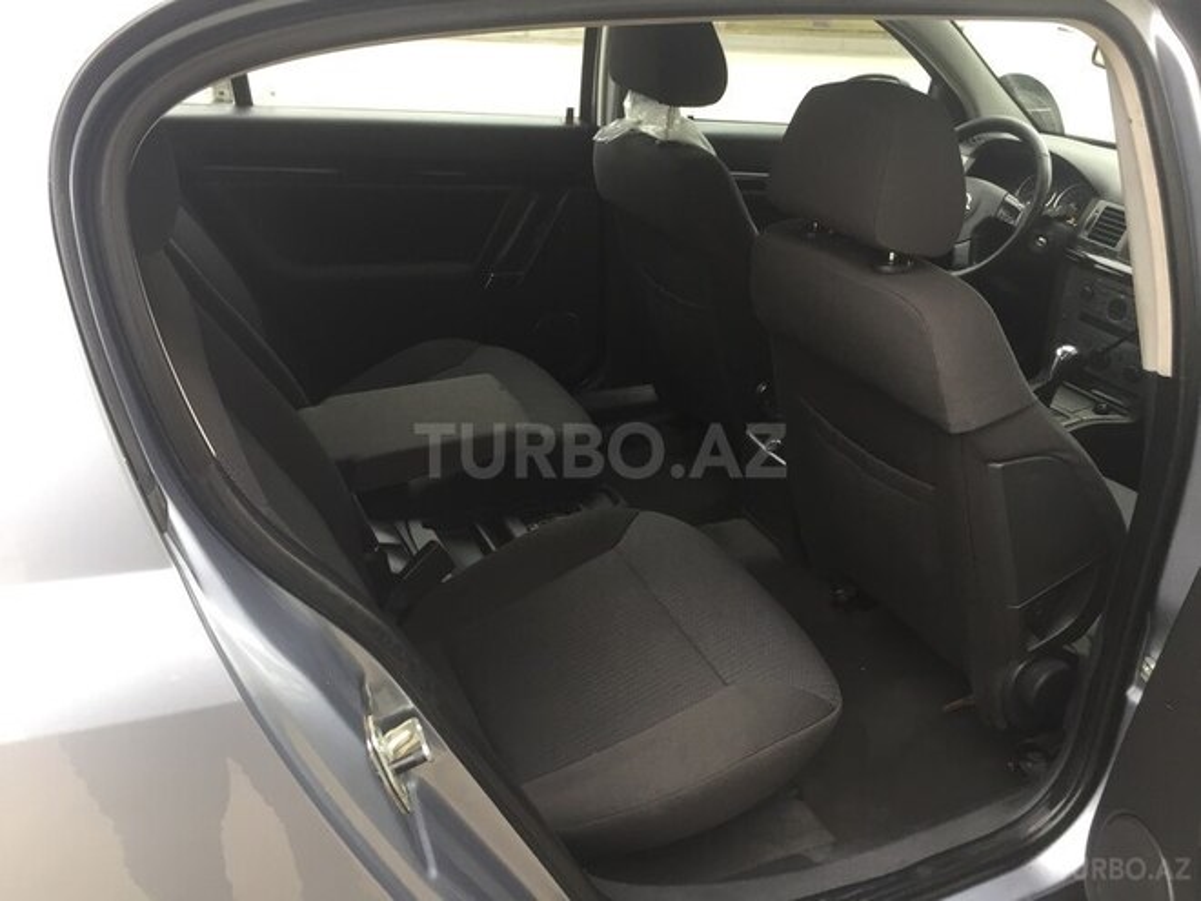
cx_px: 600
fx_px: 1006
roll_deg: -3.6
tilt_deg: -28.8
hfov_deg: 61.7
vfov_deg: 48.2
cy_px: 450
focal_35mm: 29
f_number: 2.2
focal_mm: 4.15
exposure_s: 1/33
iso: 40
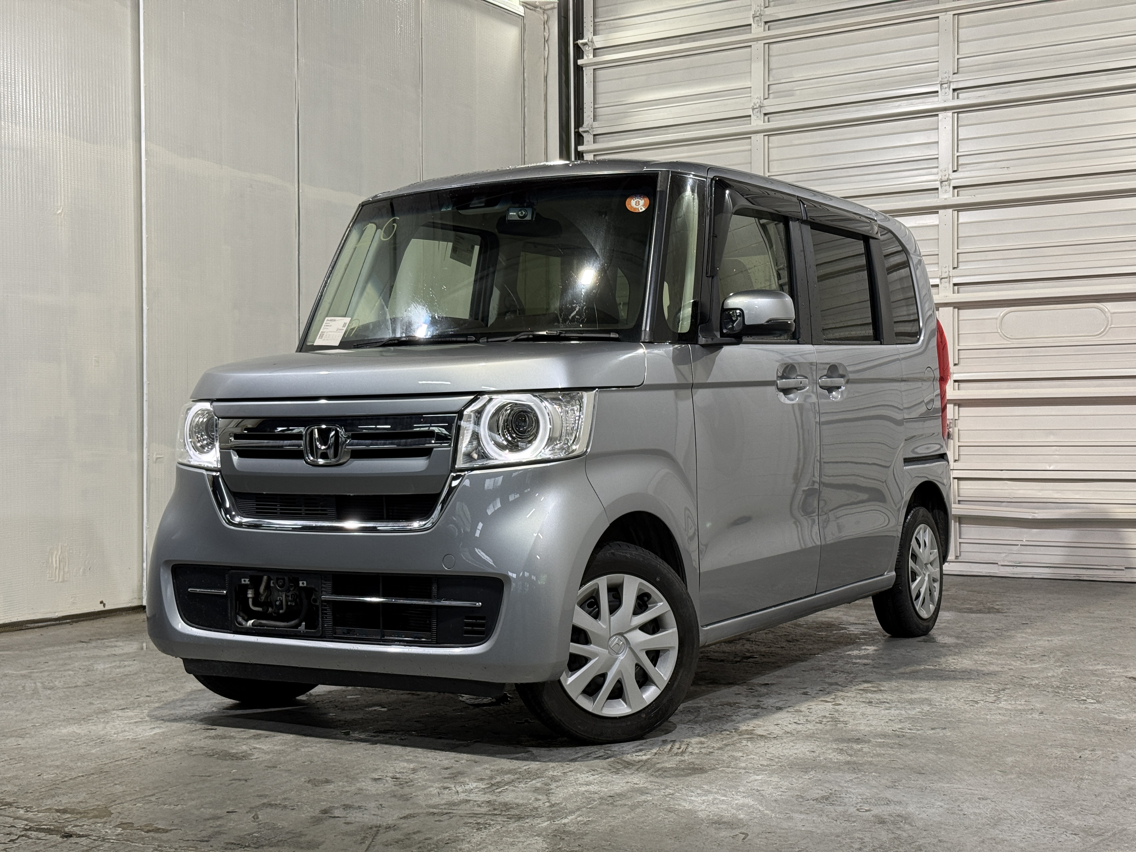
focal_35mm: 48
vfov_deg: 30.3
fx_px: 1575
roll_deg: +0.3
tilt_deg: +0.2
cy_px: 426
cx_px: 568
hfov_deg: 39.7
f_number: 1.78
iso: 125
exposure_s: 1/60
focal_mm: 6.76
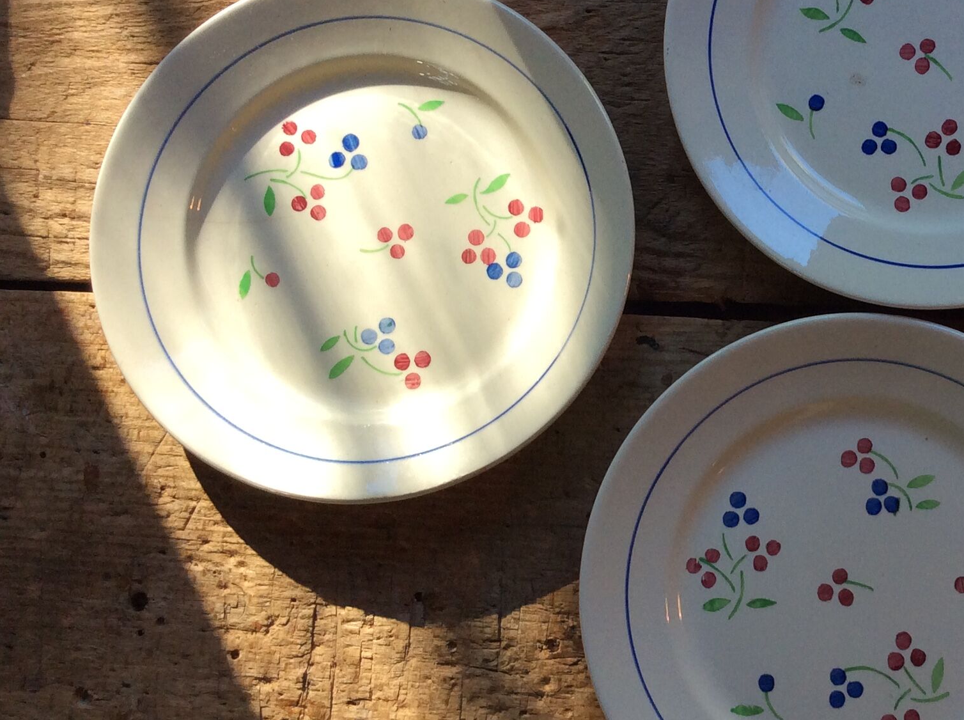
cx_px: 827
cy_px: 337
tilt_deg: -83.3
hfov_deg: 33.5
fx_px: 1529
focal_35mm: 55
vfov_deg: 26.5
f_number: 2.4
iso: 50
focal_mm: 3.3
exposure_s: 1/100
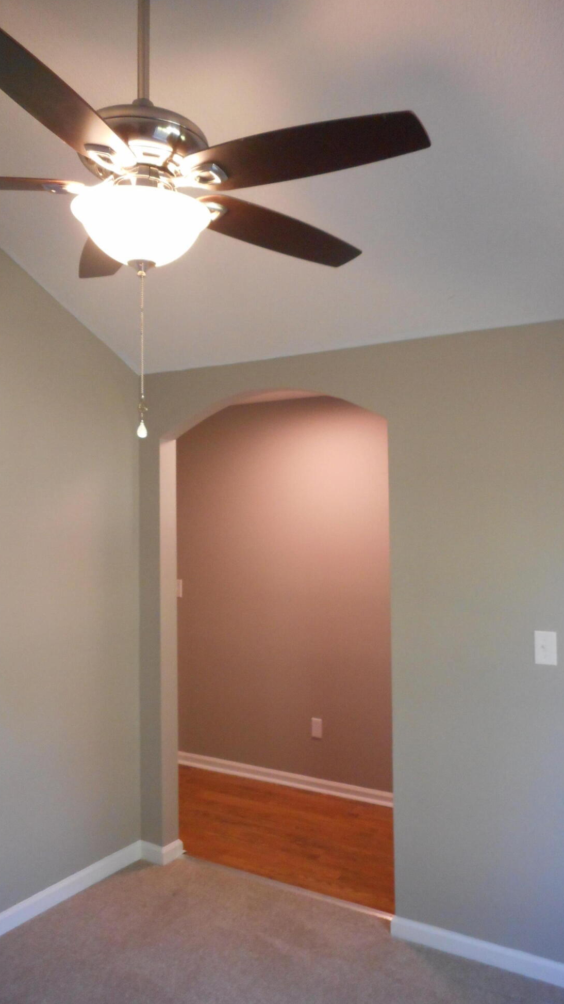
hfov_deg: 41.5
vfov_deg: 67.9
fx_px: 744
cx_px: 297
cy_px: 492
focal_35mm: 28
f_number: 3.7
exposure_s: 1/30
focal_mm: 4.5
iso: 400
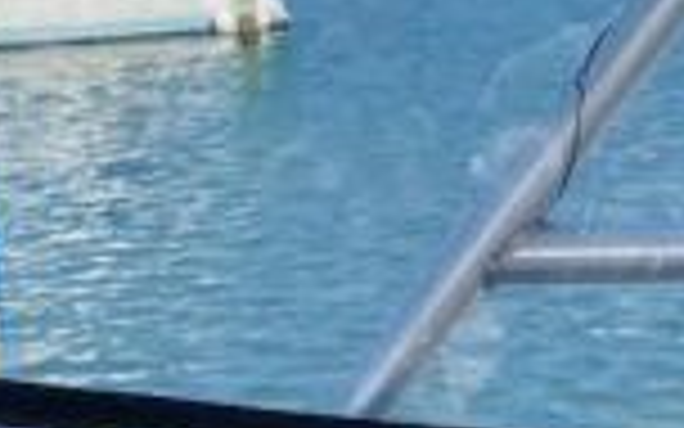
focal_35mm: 145
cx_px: 331
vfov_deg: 8.6
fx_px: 2703
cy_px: 865
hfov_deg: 14.4
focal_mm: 4.25
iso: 32
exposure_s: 1/1965
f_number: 1.8
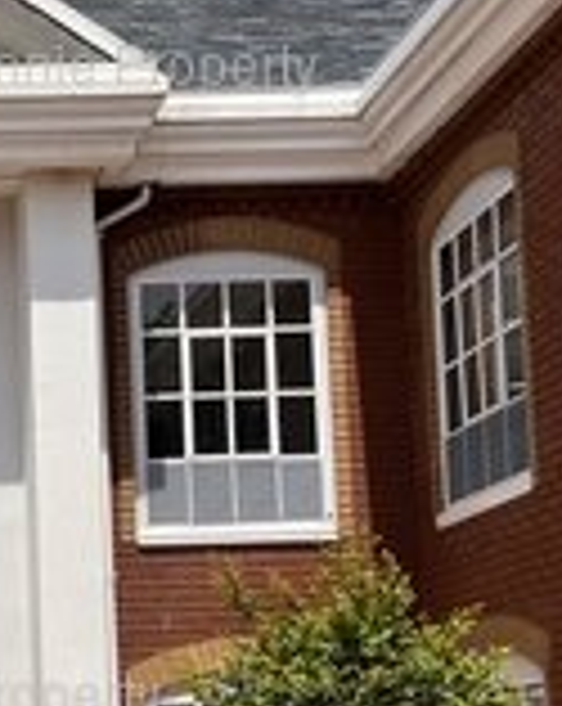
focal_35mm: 81
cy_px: 650
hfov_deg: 17.3
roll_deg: -0.5
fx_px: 1689
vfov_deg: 22.9
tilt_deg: +5.6
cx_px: -238
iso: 50
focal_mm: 5.1
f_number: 1.6
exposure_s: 1/5076
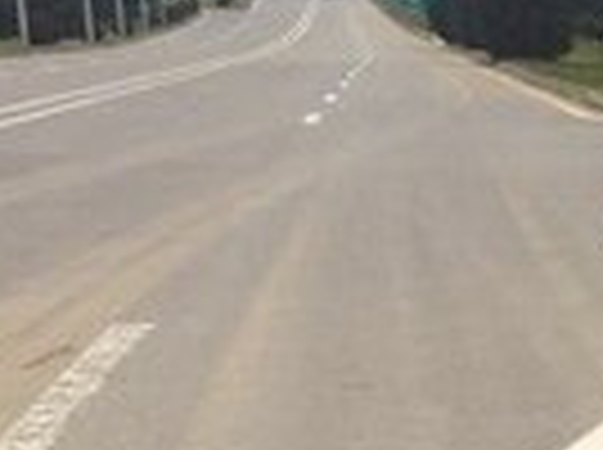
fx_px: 2487
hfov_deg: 11.4
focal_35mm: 143
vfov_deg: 10.0
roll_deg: +0.9
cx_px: 1467
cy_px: 655
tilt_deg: -14.7
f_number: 2.2
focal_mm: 4.15
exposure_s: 1/494
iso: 32
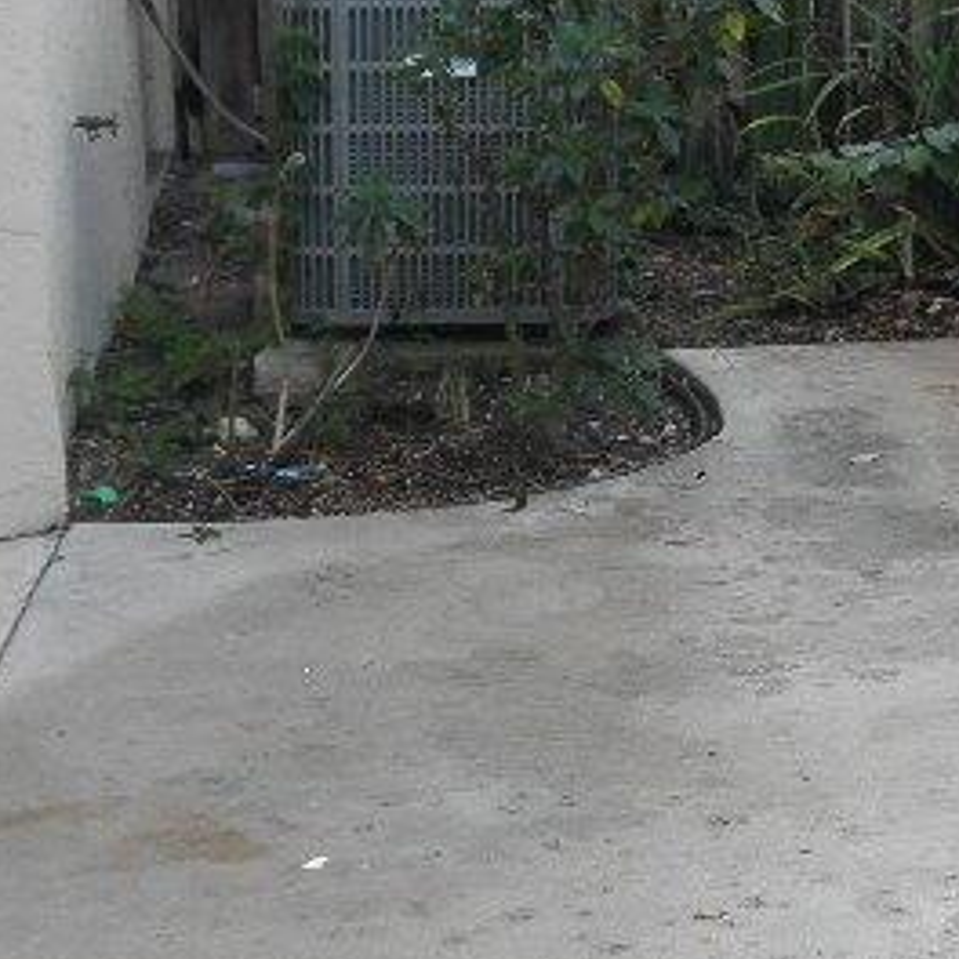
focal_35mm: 120
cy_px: 549
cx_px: 563
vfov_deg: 14.5
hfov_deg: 14.5
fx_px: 3761
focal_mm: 5
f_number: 3
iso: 64
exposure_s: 1/160
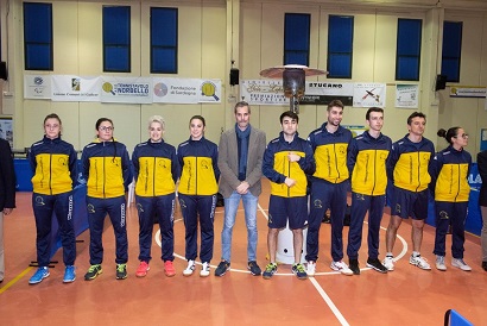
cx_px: 244
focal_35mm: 31
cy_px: 163
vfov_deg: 42.4
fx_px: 420
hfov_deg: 60.2
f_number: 6.3
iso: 4000
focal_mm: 31
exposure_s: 1/250
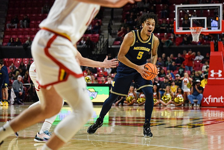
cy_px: 75
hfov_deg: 22.6
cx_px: 112
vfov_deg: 15.2
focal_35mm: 90
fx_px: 560
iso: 1600
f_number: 2.8
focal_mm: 90
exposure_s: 1/800
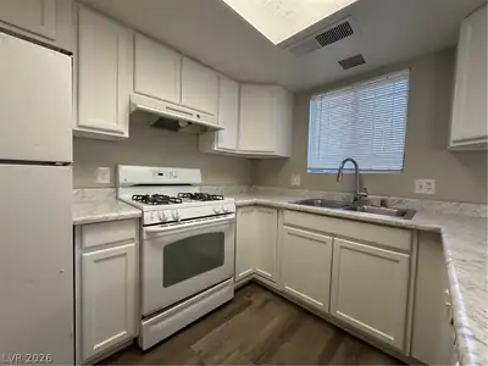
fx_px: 197
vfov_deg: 85.7
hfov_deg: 102.1
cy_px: 183
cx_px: 244
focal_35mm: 14
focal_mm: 2.22
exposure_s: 1/120
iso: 160
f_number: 2.2
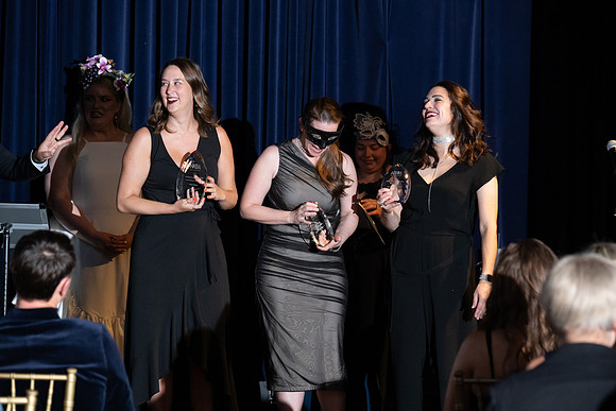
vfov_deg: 9.2
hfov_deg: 13.7
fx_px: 2567
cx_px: 308
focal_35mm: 150
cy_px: 206
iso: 2500
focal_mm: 150
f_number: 5
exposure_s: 1/200
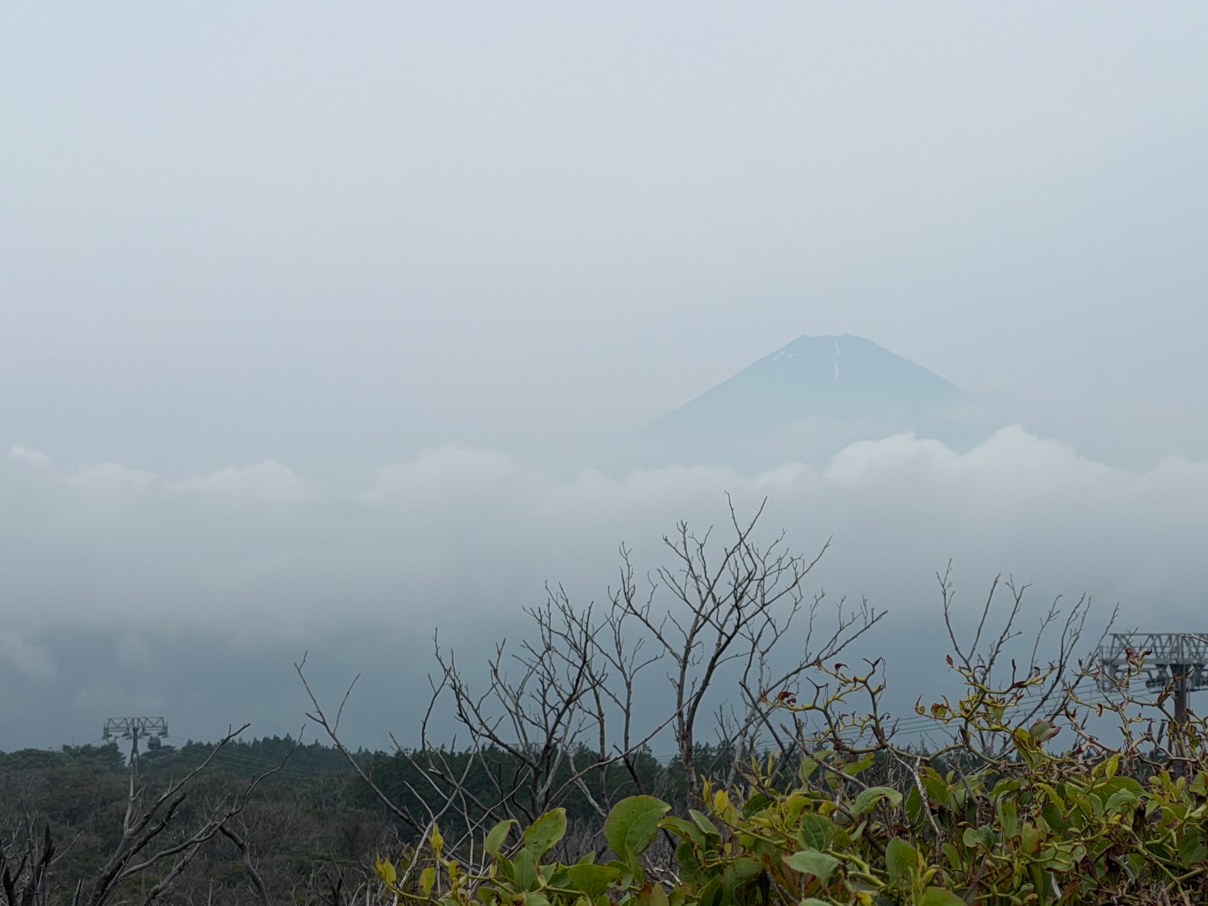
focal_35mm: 73
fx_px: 2547
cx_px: 804
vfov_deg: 20.2
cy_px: 419
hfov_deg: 26.5
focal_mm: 6.76
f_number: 1.78
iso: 64
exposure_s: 1/5208
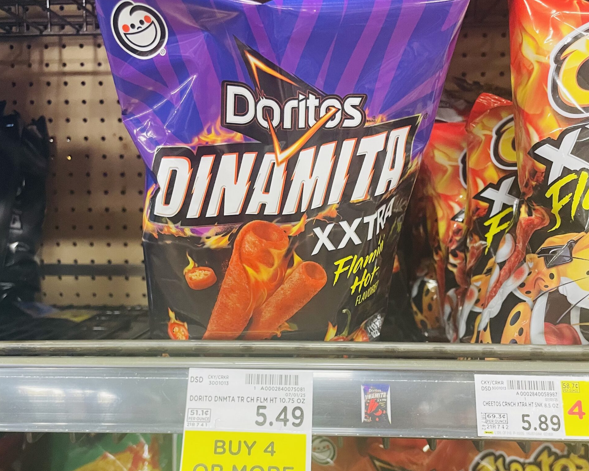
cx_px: 294
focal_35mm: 34
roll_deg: +0.1
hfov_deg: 52.8
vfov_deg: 43.1
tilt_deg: -9.7
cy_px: 285
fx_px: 593
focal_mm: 4.2
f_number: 1.6
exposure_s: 1/60
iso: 160
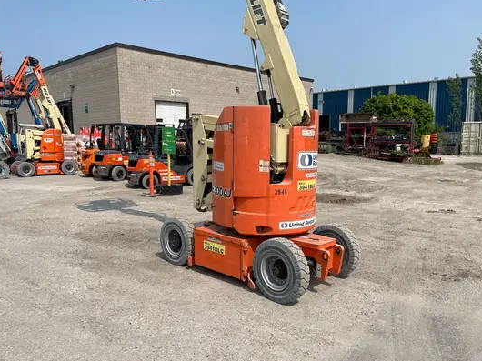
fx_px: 376
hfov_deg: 65.3
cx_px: 241
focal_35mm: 27
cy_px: 184
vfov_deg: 51.3
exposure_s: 1/5556
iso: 32
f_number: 1.6
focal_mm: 4.2
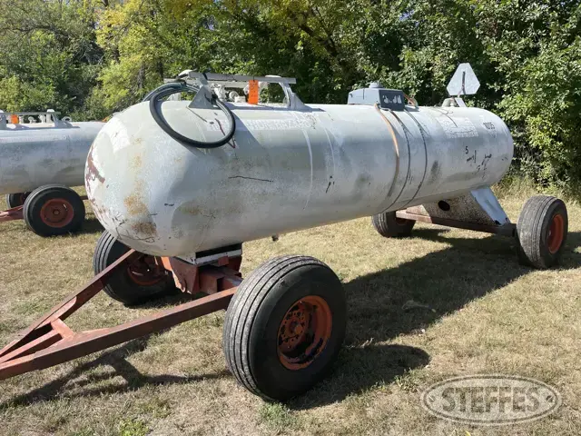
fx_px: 436
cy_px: 218
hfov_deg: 67.3
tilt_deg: -12.1
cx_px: 290
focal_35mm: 26
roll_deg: +1.4
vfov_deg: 53.1
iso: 32
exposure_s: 1/2123
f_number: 1.6
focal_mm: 5.1
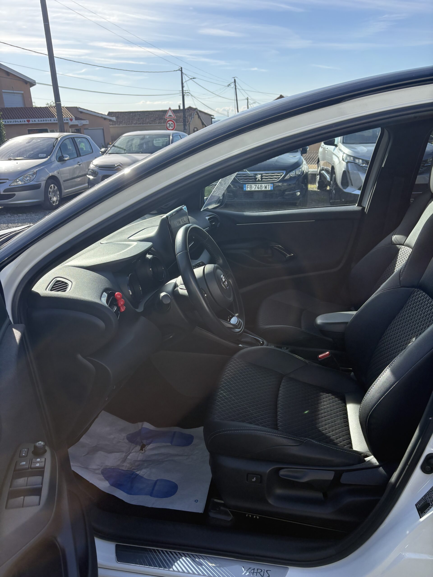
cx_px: 216
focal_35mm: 26
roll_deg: +2.5
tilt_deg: -21.1
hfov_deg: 53.1
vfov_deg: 67.3
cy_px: 288
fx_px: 434
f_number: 1.6
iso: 64
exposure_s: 1/1901
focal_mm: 5.96
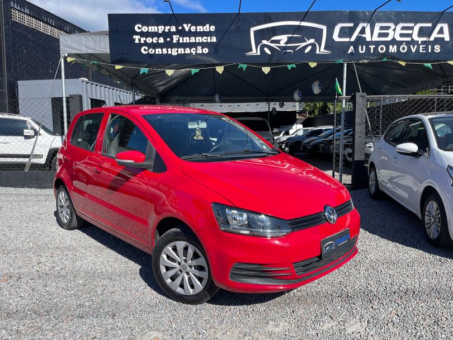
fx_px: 327
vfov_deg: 54.9
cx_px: 226
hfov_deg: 69.4
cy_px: 170
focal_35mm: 25
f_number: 1.6
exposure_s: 1/1667
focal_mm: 5.1
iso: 32
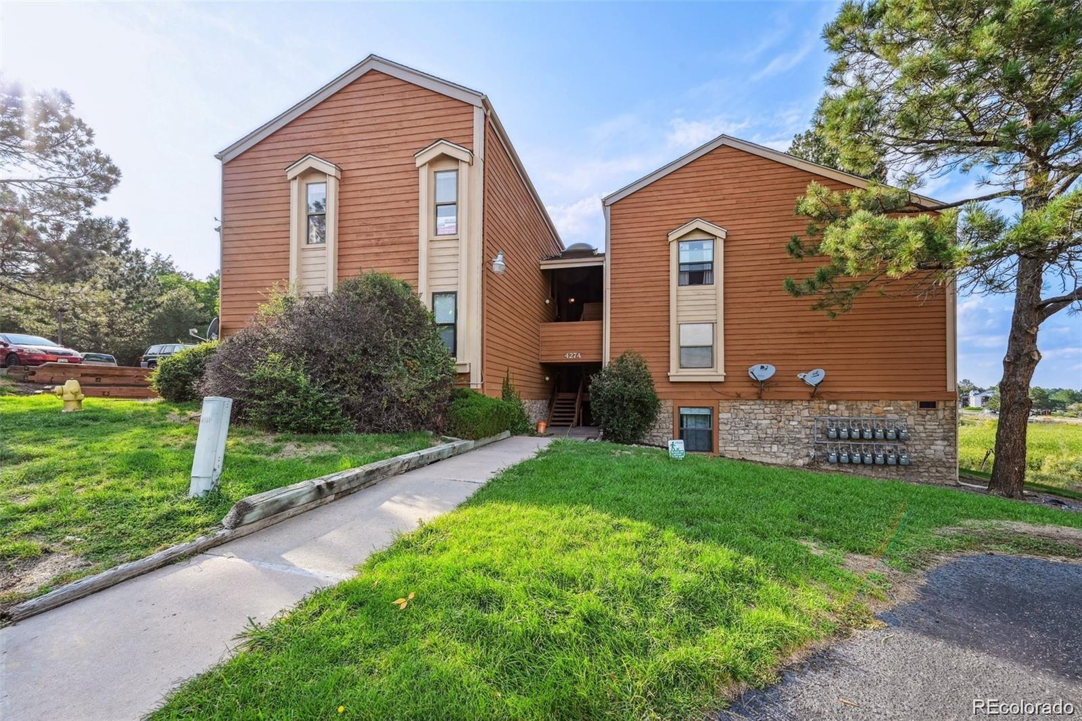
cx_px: 541
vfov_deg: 77.3
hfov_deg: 100.4
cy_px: 360
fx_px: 451
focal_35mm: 15
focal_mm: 15
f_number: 10
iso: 400
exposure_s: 1/250
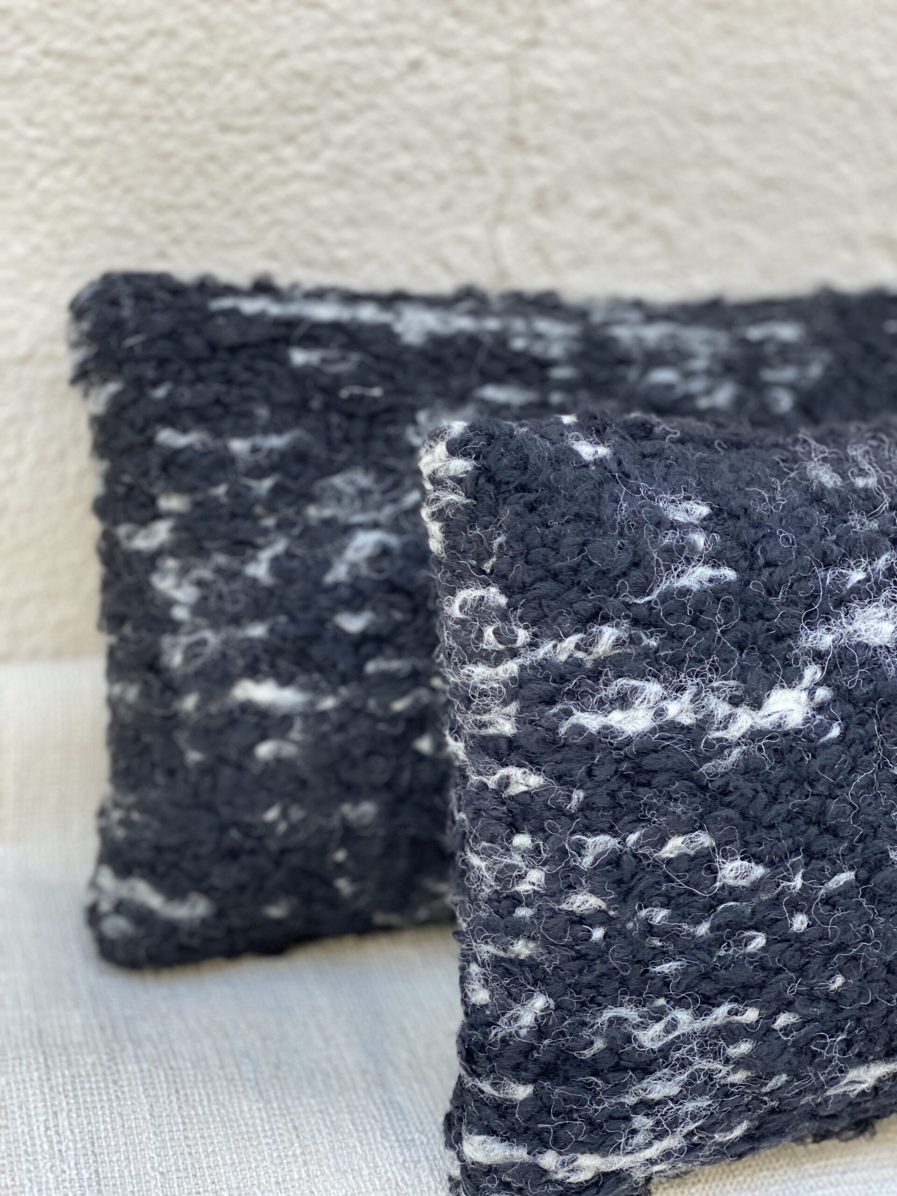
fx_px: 1797
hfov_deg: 28.0
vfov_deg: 36.8
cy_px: 598
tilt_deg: -26.3
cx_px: 448
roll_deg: -5.6
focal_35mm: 52
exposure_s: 1/122
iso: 80
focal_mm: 6
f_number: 2
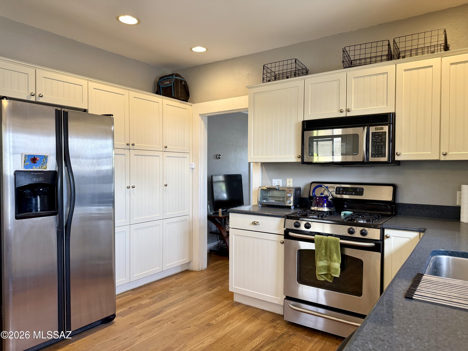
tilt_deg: -0.7
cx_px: 234
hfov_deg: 71.6
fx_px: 324
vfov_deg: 56.8
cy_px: 176
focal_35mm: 24
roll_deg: -0.4
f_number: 1.78
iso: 200
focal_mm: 6.76
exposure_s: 1/120
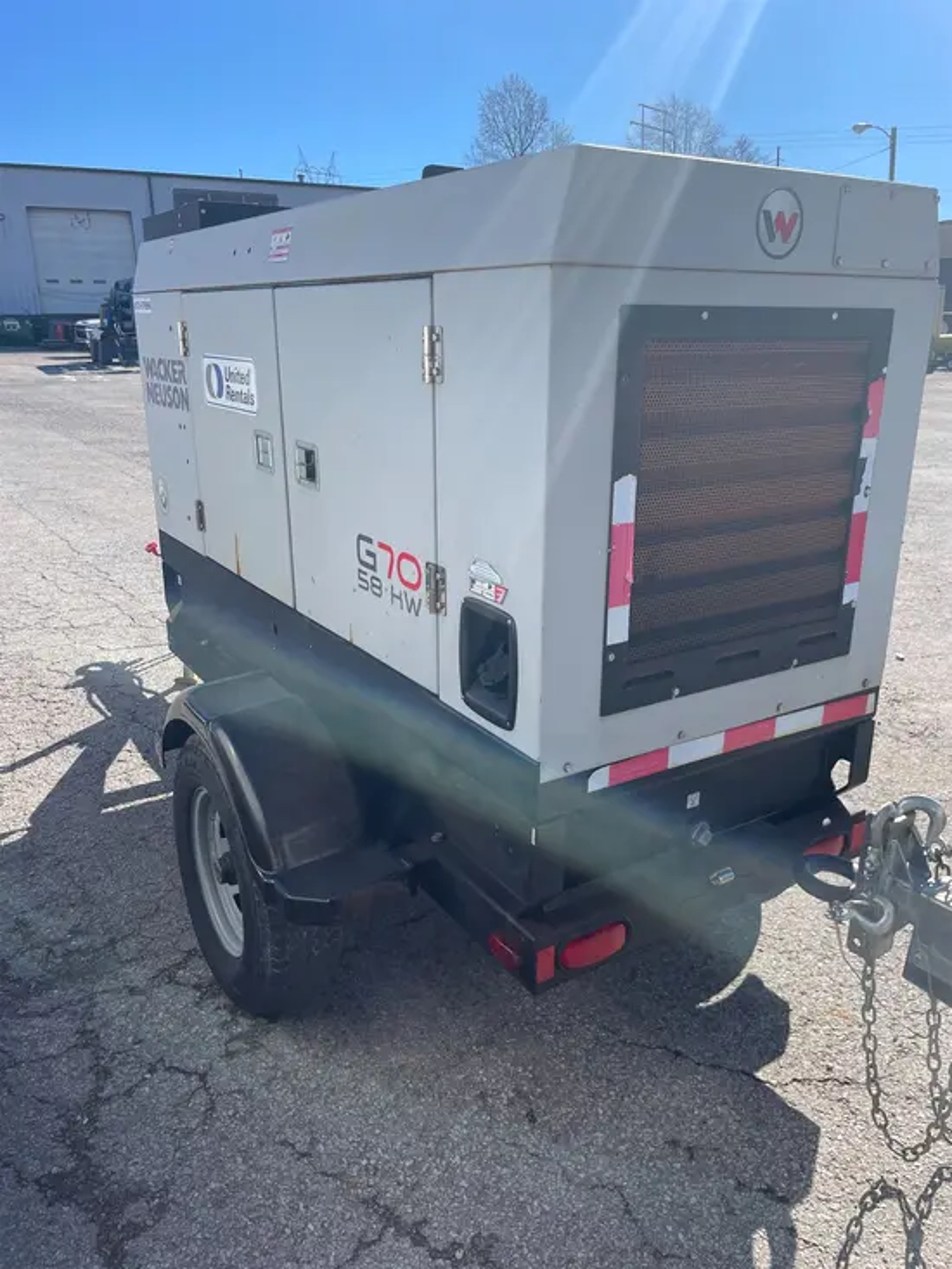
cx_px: 476
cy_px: 634
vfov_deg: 67.3
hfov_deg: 53.1
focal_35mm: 26
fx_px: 953
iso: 50
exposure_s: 1/3300
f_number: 1.6
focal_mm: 4.2
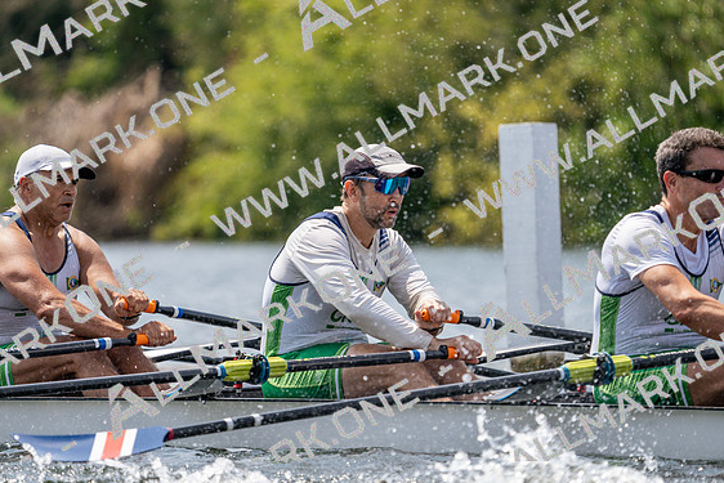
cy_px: 240
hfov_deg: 4.8
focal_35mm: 428
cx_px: 370
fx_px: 8609
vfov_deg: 3.2
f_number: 6.3
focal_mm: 415
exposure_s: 1/1600
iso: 250
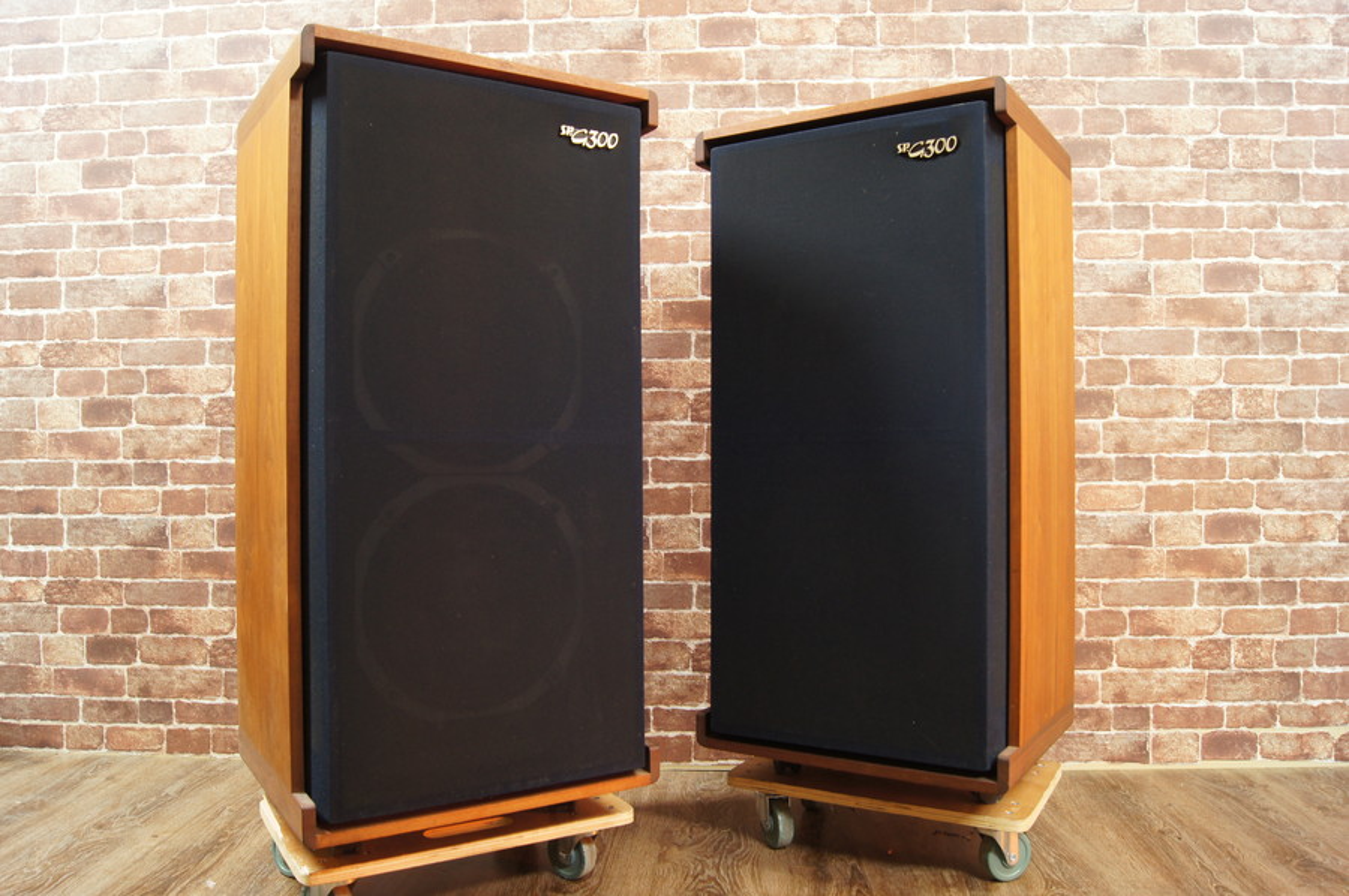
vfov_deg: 47.8
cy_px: 448
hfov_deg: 67.4
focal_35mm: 27
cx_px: 674
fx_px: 1011
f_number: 8
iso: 400
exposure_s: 1/1.67
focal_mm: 18
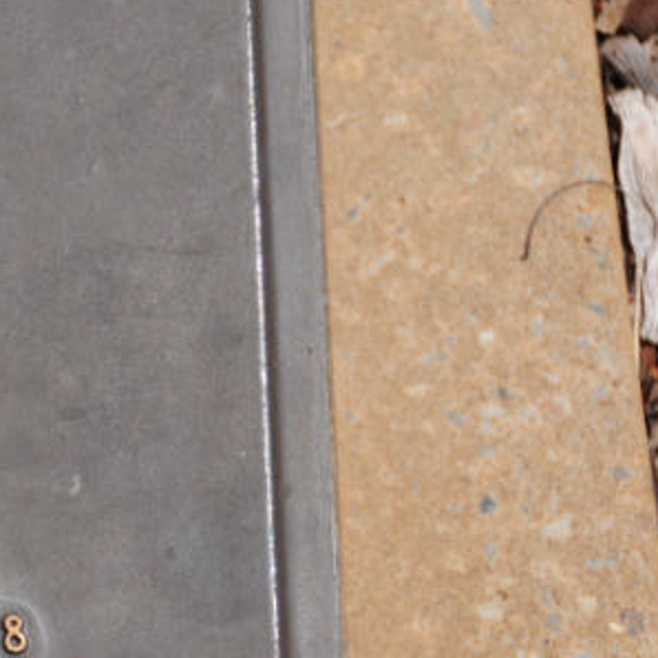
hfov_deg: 6.5
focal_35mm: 265
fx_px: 5699
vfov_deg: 6.6
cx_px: -400
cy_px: 420
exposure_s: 1/2000
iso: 200
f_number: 4.8
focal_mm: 62
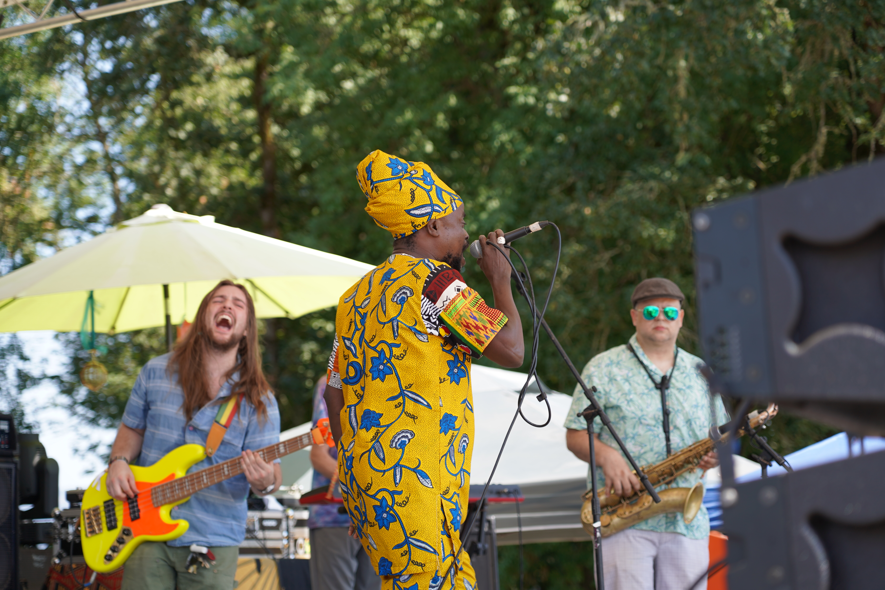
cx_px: 442
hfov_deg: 19.5
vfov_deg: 13.0
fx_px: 2581
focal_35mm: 105
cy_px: 295
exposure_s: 1/200
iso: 100
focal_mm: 105
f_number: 4
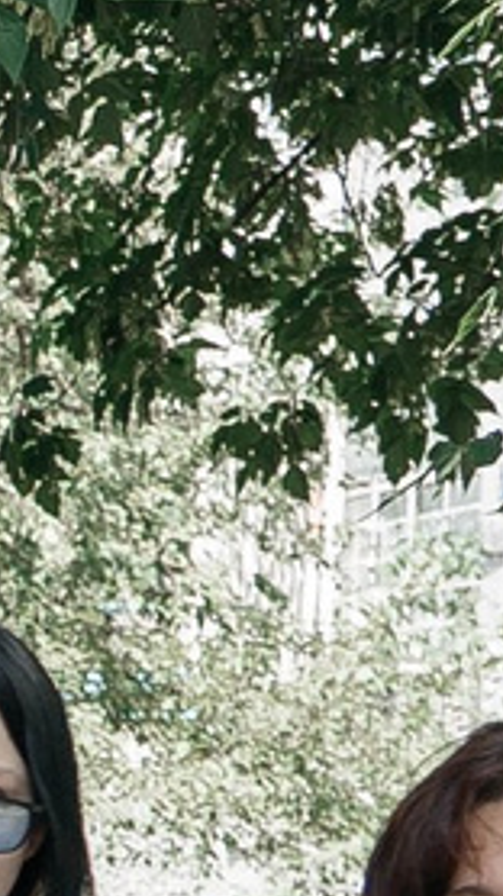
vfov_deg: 7.5
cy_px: 1364
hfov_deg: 3.9
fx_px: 6746
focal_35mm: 284
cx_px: -1967
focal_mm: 28
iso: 50
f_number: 3.5
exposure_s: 1/125
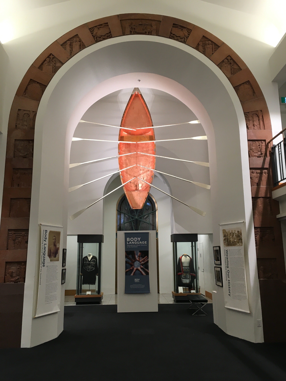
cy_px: 190
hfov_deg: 48.2
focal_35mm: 29
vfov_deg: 61.7
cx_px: 143
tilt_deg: +11.9
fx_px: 319
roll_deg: +1.4
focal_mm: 4.15
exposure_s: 1/30
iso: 64
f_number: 2.2
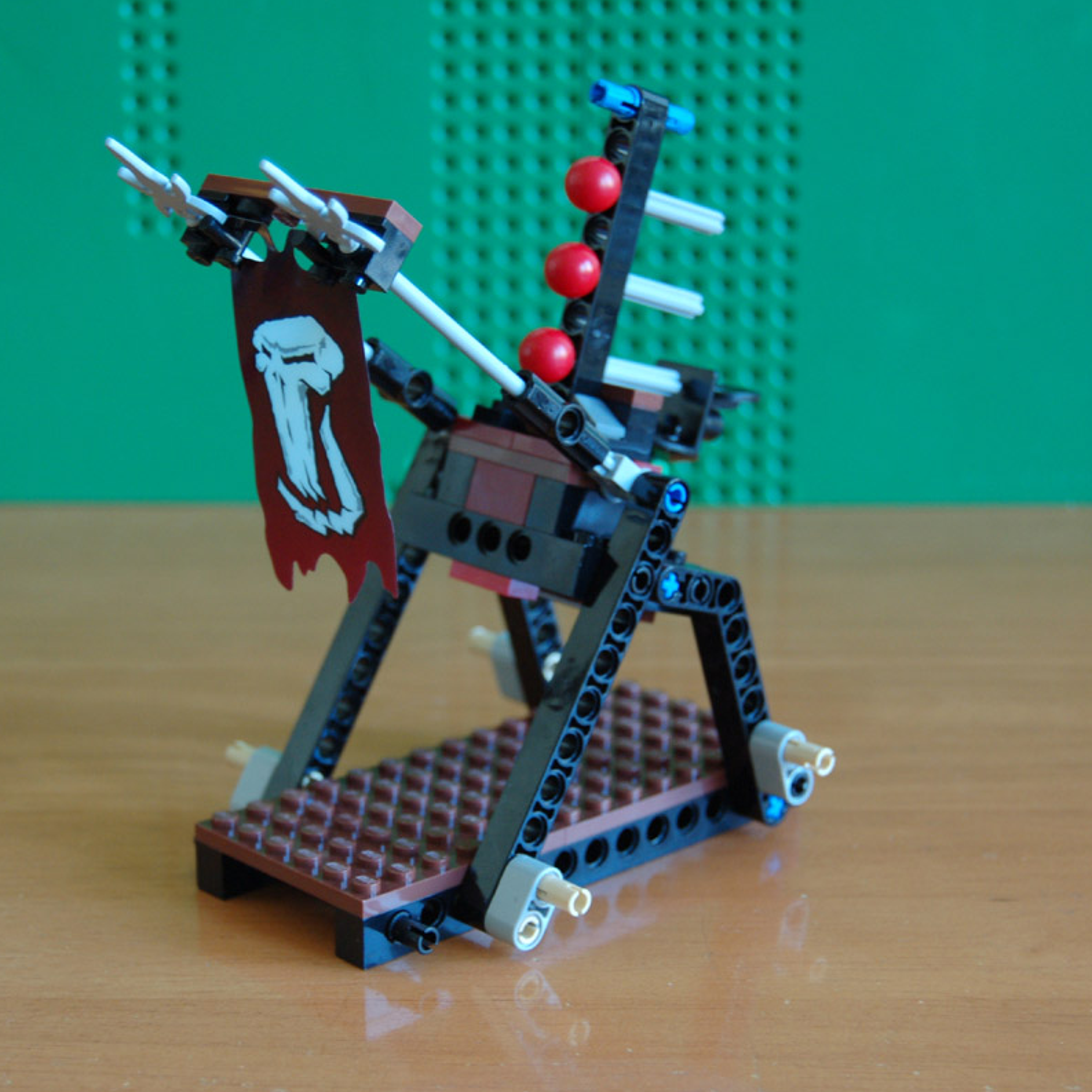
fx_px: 2891
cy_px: 547
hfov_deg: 21.4
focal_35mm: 81
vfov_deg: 21.4
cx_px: 446
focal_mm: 42
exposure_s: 1/20
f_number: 5.3
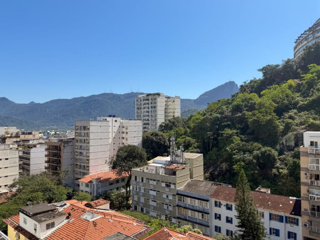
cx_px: 160
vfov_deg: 56.8
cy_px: 120
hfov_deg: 71.6
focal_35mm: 24
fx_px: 222
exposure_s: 1/4000
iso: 80
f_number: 1.8
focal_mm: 6.76
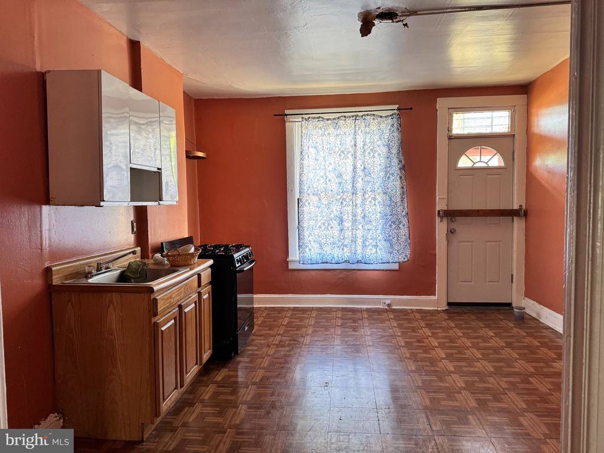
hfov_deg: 71.6
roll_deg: +1.1
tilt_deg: -4.5
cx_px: 302
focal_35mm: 24
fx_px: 419
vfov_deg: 56.8
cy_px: 226
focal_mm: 6.76
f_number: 1.78
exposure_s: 1/60
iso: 200
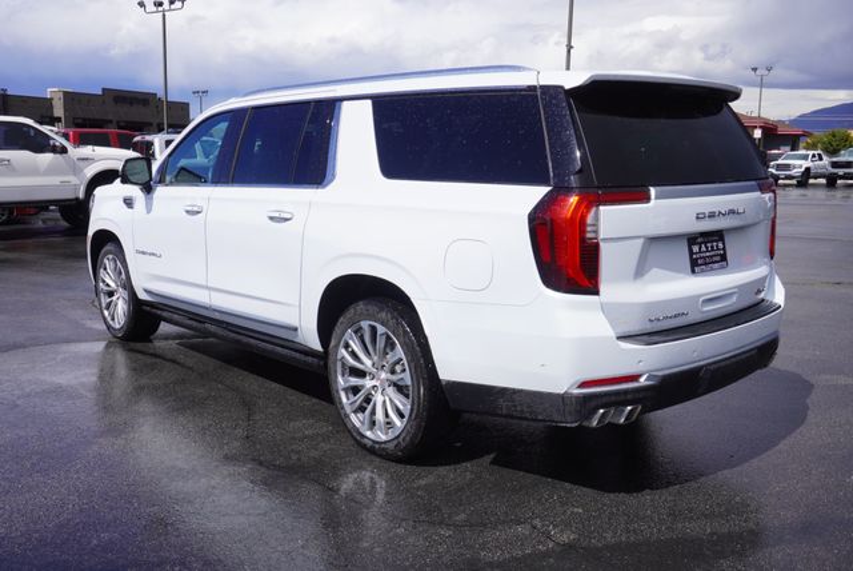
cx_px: 426
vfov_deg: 38.4
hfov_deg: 55.1
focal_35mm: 34
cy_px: 286
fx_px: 818
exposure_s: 1/200
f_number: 10
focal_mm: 23
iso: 100
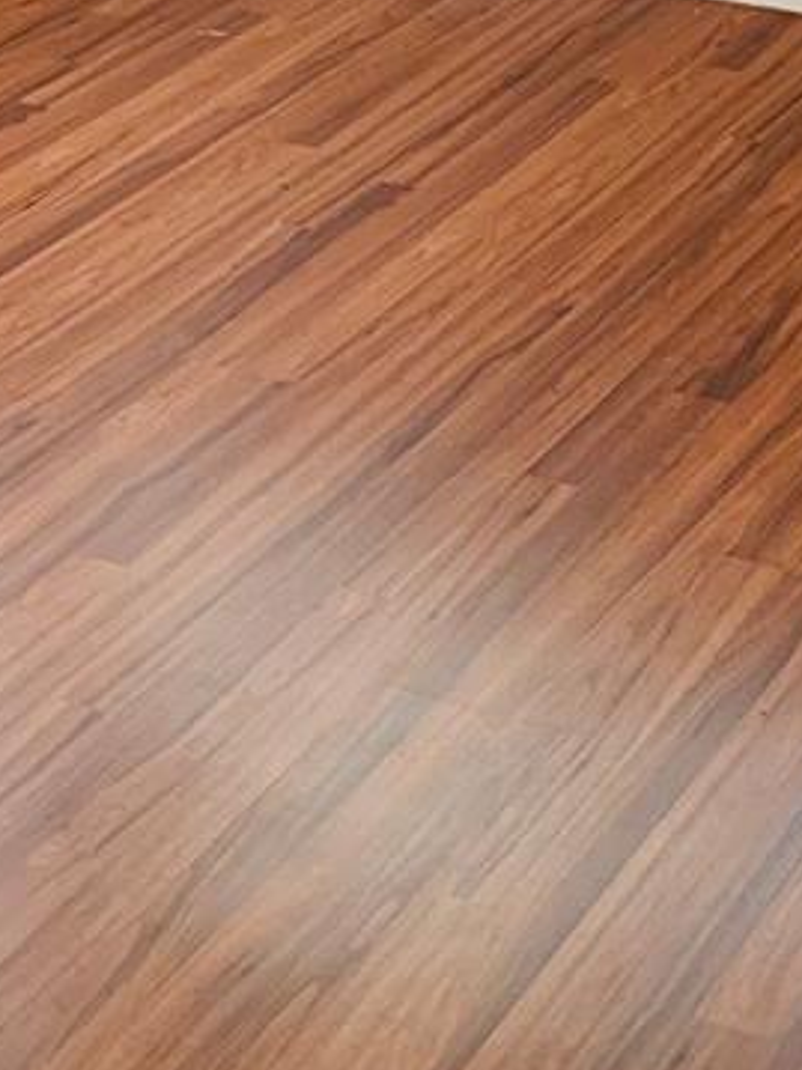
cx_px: 939
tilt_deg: -20.0
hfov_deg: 16.3
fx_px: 2689
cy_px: -24
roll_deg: +0.3
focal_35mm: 87
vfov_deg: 21.6
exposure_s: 1/60
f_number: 1.8
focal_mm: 4.25
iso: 125
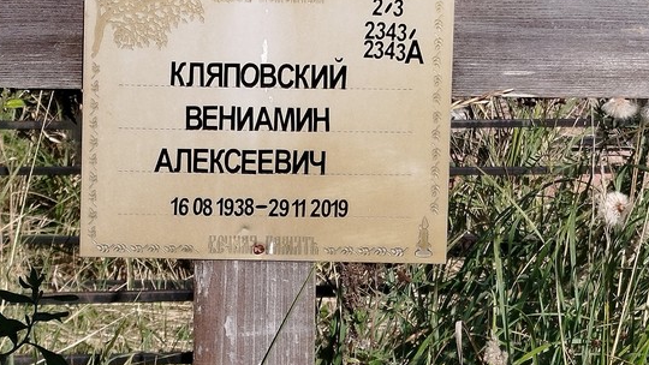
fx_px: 861
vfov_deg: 23.9
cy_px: 143
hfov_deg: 41.2
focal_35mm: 50
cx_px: 368
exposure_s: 1/760
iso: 50
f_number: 1.7
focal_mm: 5.31
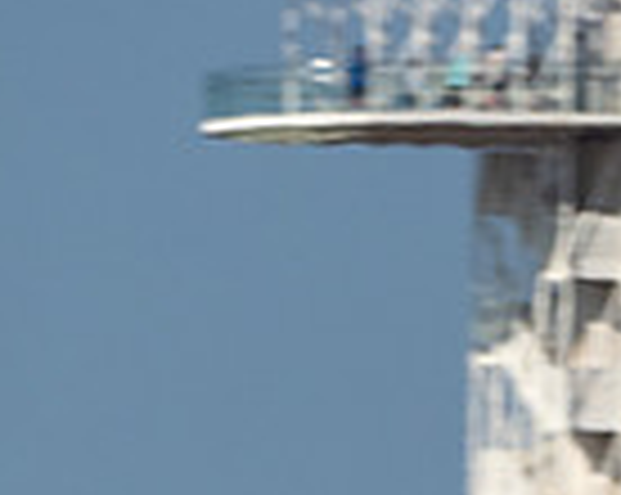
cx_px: 493
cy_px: 718
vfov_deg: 0.6
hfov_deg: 0.7
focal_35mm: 2686
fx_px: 49297
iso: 200
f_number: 14
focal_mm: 300
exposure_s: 1/320
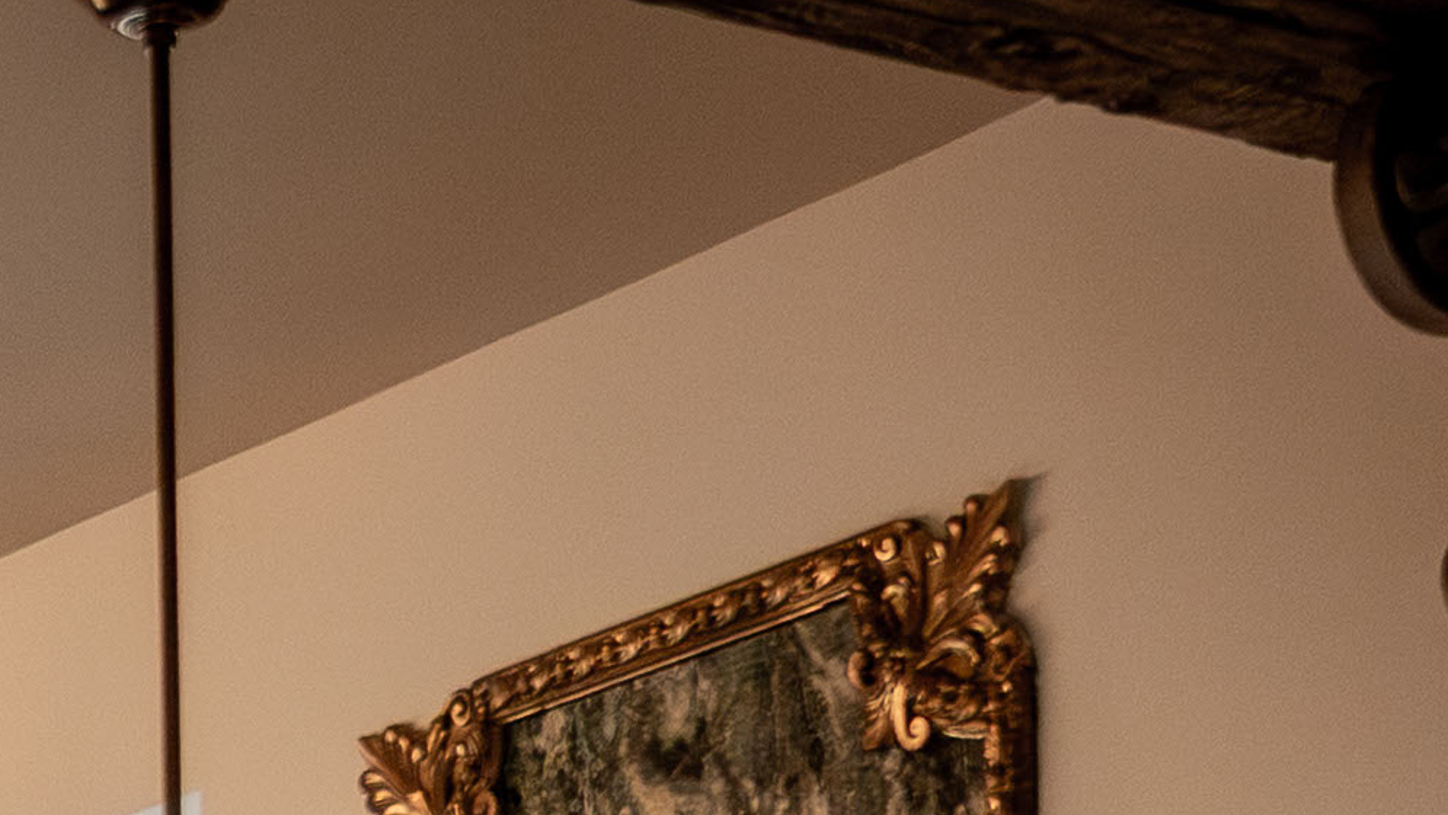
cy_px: 3289
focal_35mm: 177
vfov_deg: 5.8
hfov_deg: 11.4
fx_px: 6797
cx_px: -988
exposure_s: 1/320
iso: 1250
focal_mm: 24
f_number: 2.8
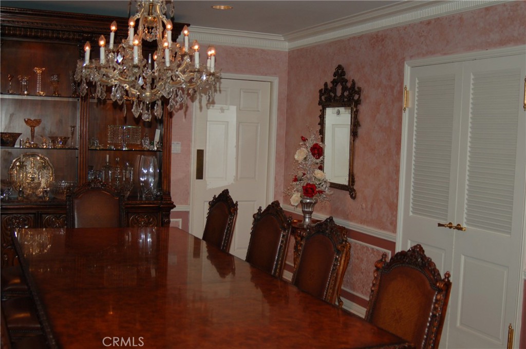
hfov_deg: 46.5
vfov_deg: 31.8
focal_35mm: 42
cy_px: 174
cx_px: 263
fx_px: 613
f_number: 3.3
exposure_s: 1/60
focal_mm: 28
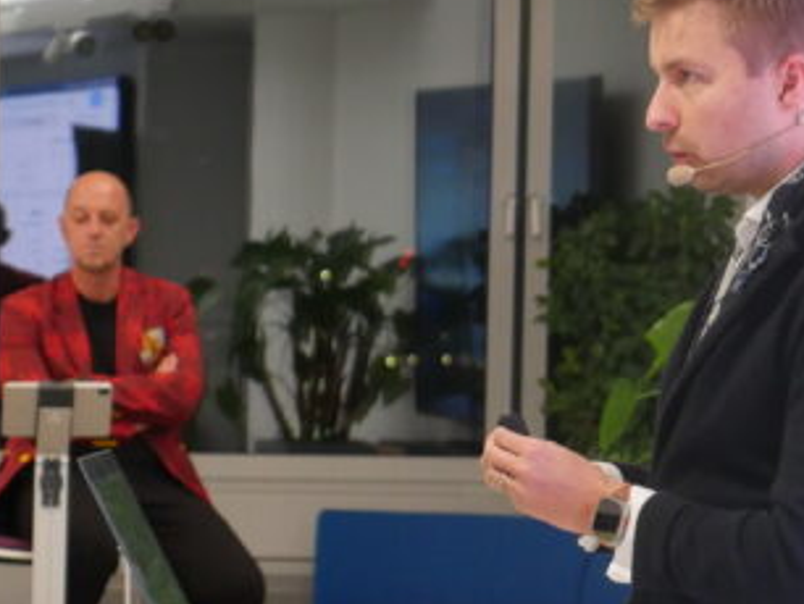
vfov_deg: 6.4
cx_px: 599
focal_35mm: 234
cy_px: 336
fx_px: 5439
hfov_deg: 8.4
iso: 1000
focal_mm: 35
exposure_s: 1/125
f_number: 2.8
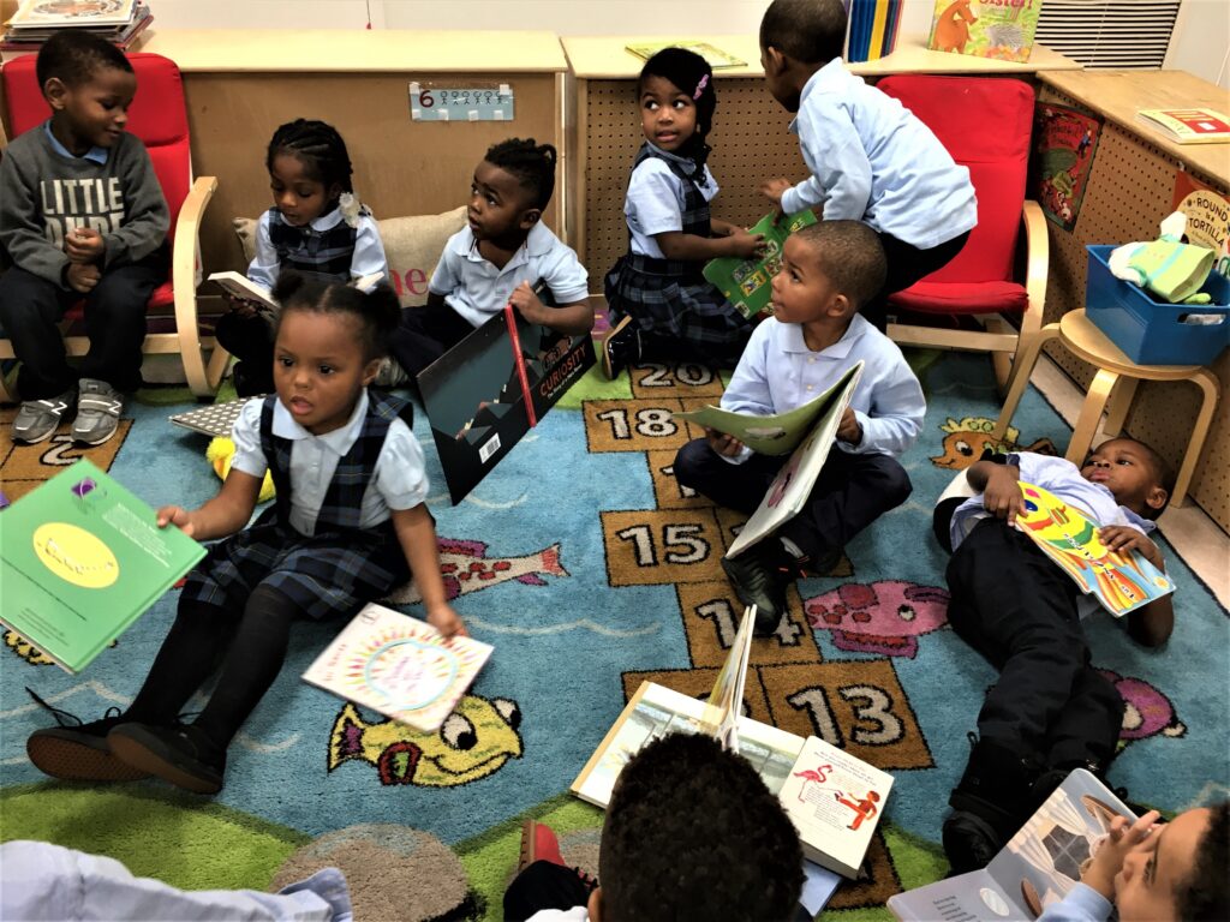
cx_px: 615
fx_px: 1030
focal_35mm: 29
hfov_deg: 61.7
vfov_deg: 48.2
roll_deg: -3.1
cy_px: 461
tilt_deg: -32.9
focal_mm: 4.15
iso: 64
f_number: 2.2
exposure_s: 1/30
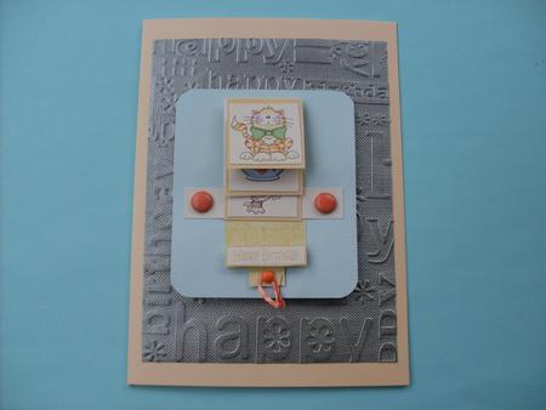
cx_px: 273
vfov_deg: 37.8
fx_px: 600
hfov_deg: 49.0
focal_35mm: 38
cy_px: 205
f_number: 2.8
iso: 100
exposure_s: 1/60
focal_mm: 6.3
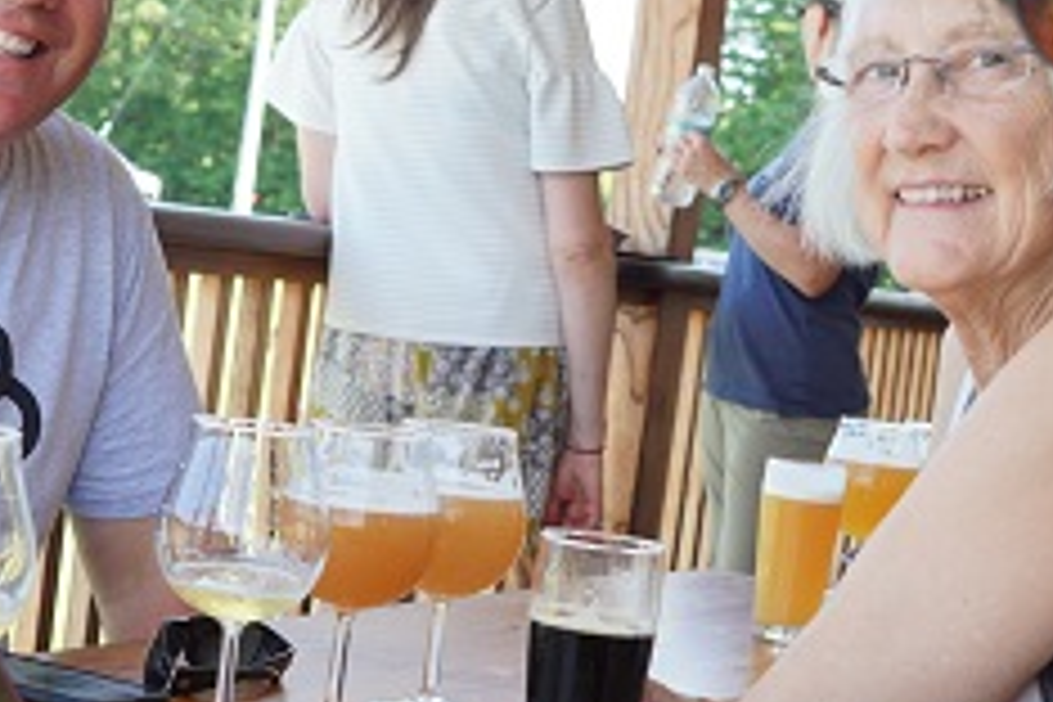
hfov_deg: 23.6
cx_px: 423
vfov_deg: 15.9
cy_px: 338
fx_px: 2515
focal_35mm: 86
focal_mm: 28
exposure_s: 1/160
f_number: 5
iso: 200
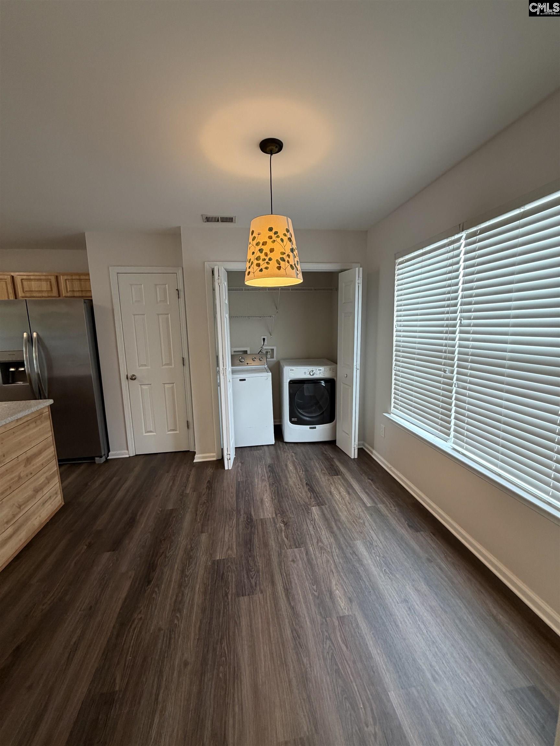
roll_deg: +0.5
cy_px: 373
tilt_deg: -8.5
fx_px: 302
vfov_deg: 102.1
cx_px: 280
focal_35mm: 14
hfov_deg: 85.7
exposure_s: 1/60
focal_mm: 2.22
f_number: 2.2
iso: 200
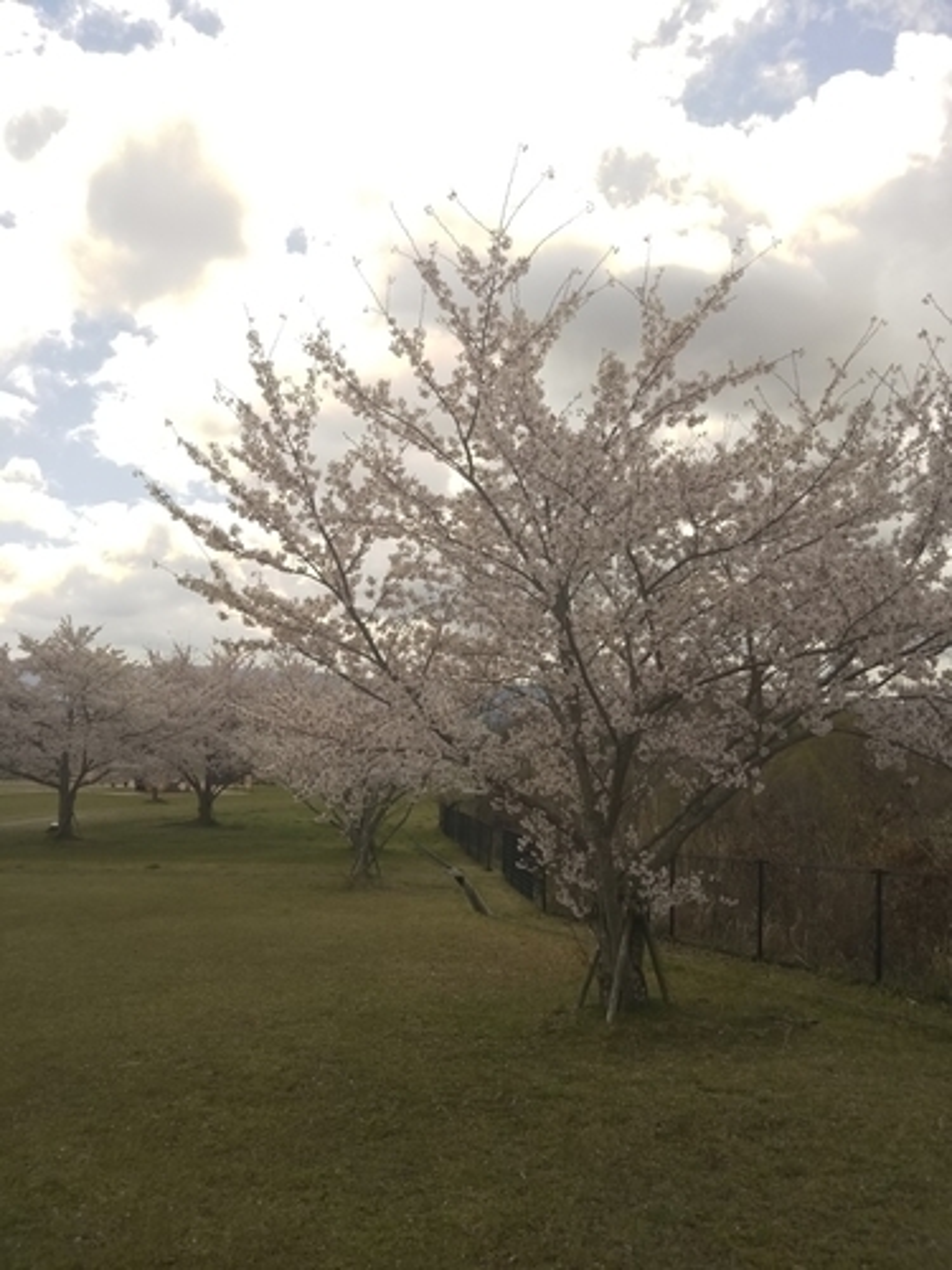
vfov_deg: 60.0
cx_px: 476
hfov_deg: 46.8
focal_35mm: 30
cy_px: 635
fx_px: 1100
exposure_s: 1/962
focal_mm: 4
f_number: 2.2
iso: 40
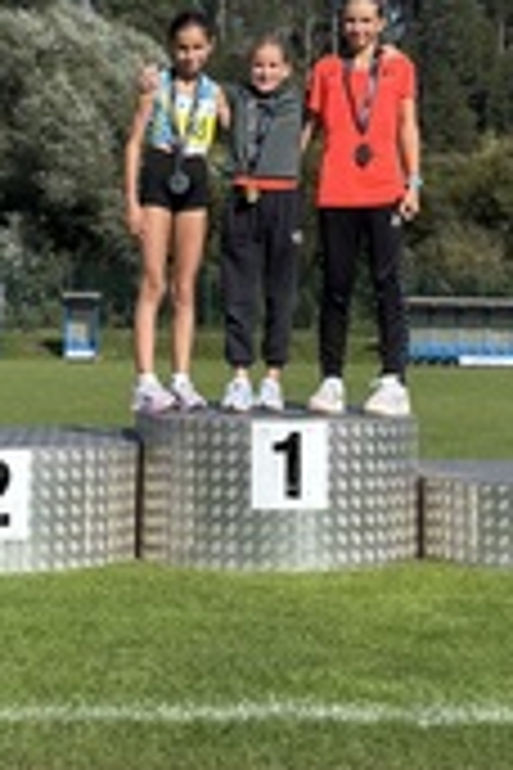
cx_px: 274
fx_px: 2244
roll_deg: -1.4
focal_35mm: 105
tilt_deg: +6.9
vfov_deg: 19.1
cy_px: 90
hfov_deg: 13.0
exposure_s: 1/5556
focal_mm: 6.86
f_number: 1.78
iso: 100
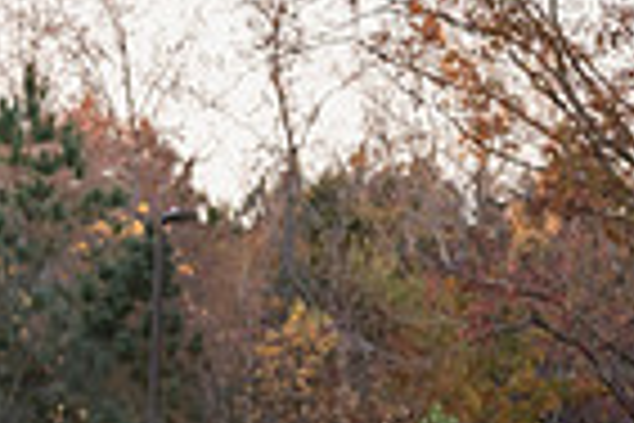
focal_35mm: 534
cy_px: 862
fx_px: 9404
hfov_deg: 3.8
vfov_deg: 2.6
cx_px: -504
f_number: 5
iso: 1250
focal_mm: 130
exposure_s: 1/500
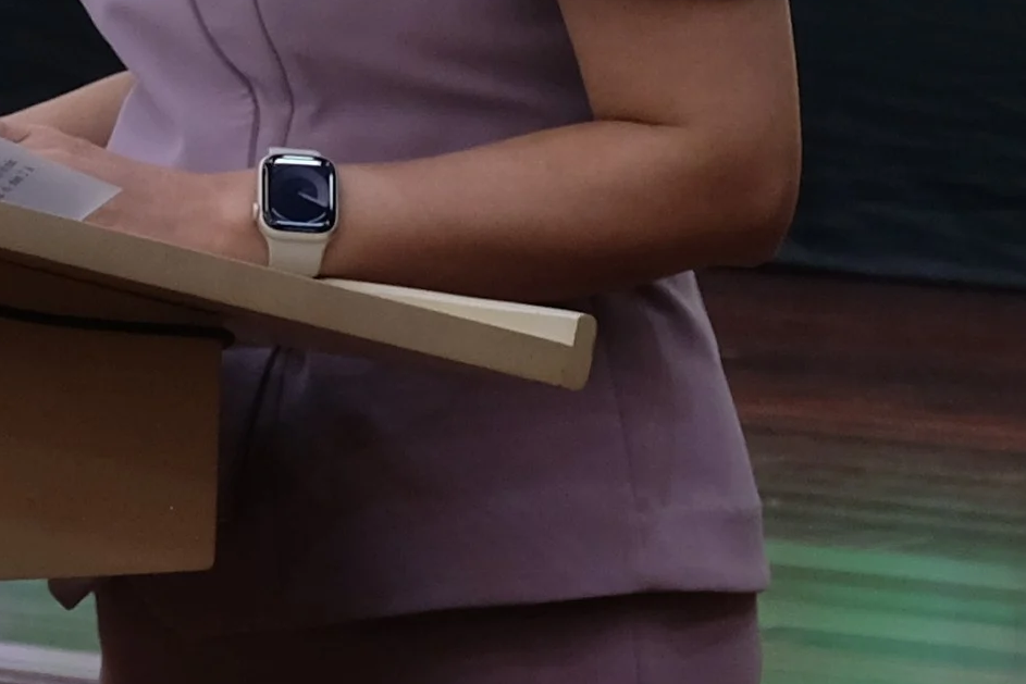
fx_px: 7981
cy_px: -701
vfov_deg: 4.8
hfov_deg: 7.4
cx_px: 404
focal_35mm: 280
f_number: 4.5
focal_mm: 29.6
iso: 500
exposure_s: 1/60
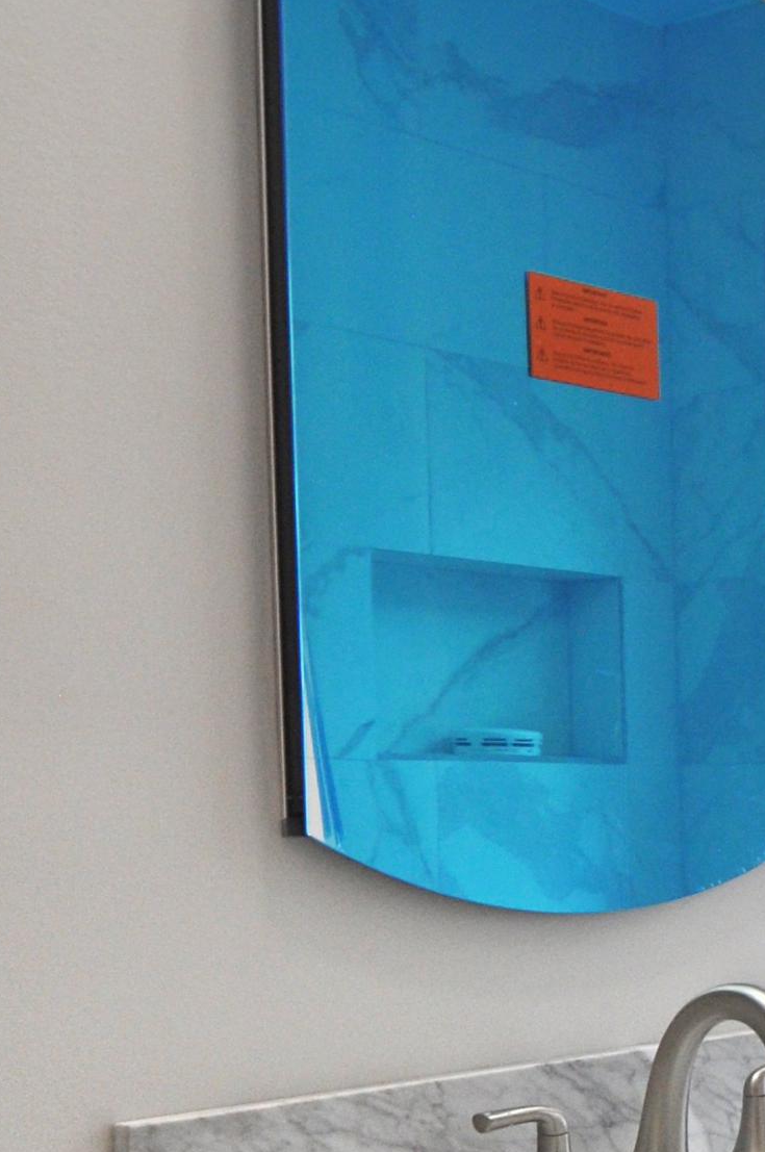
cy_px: 913
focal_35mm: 64
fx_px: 2044
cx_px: 1108
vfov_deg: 30.7
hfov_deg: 18.9
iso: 400
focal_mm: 11
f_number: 4
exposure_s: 1/60
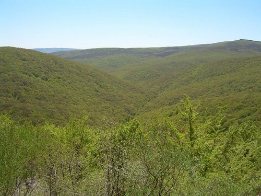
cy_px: 98
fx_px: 287
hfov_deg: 49.0
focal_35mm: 38
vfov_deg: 37.7
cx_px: 130
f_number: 4.6
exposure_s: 1/324
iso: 50
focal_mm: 6.3
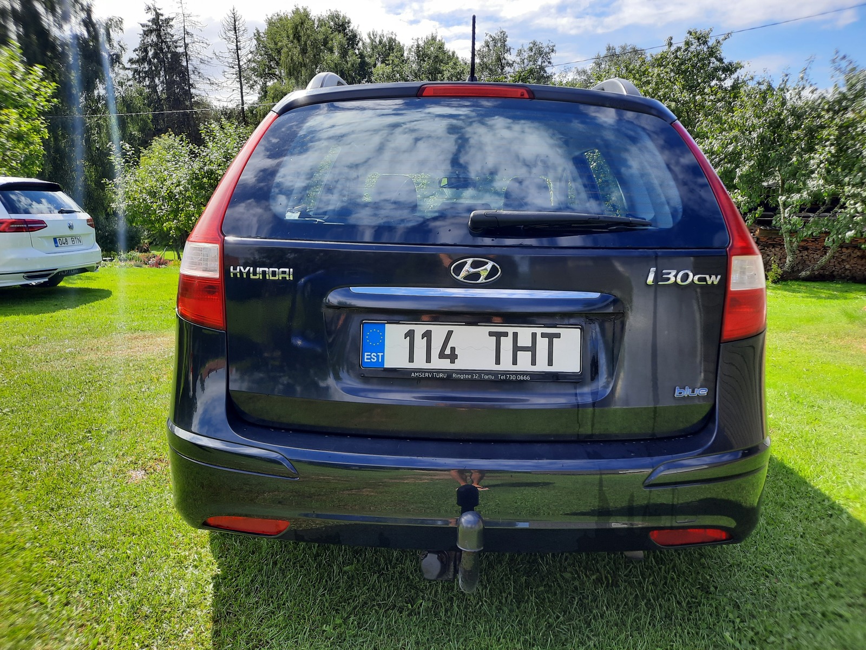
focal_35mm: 25
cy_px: 325
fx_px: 625
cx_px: 433
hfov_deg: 69.4
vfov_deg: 54.9
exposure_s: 1/311
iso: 32
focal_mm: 4.6
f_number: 2
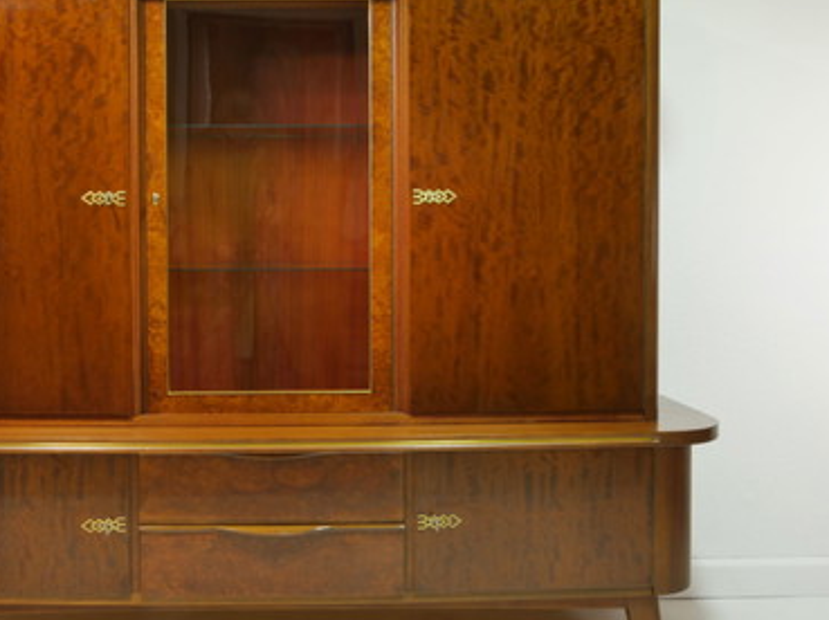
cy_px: 261
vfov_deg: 29.0
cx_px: 274
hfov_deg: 37.8
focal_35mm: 50
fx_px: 1196
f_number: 20
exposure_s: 1/2
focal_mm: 18
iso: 200
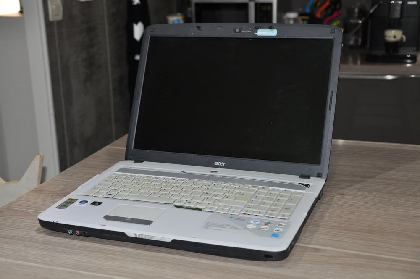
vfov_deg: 23.7
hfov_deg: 35.1
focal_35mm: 57
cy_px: 140
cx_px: 210
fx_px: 664
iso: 800
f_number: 4.5
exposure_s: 1/60
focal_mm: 38
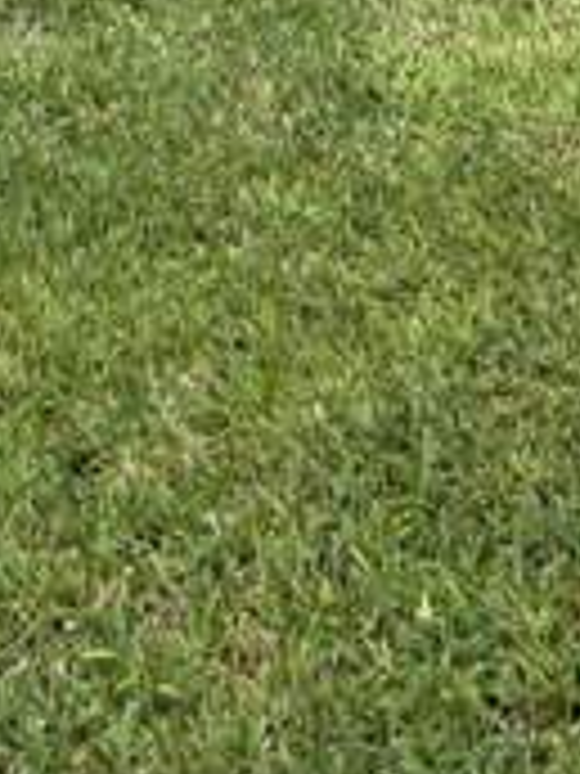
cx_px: 333
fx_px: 2167
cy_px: -472
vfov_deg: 17.6
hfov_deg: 15.2
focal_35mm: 97
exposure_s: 1/1642
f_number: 1.6
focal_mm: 4.2
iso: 32
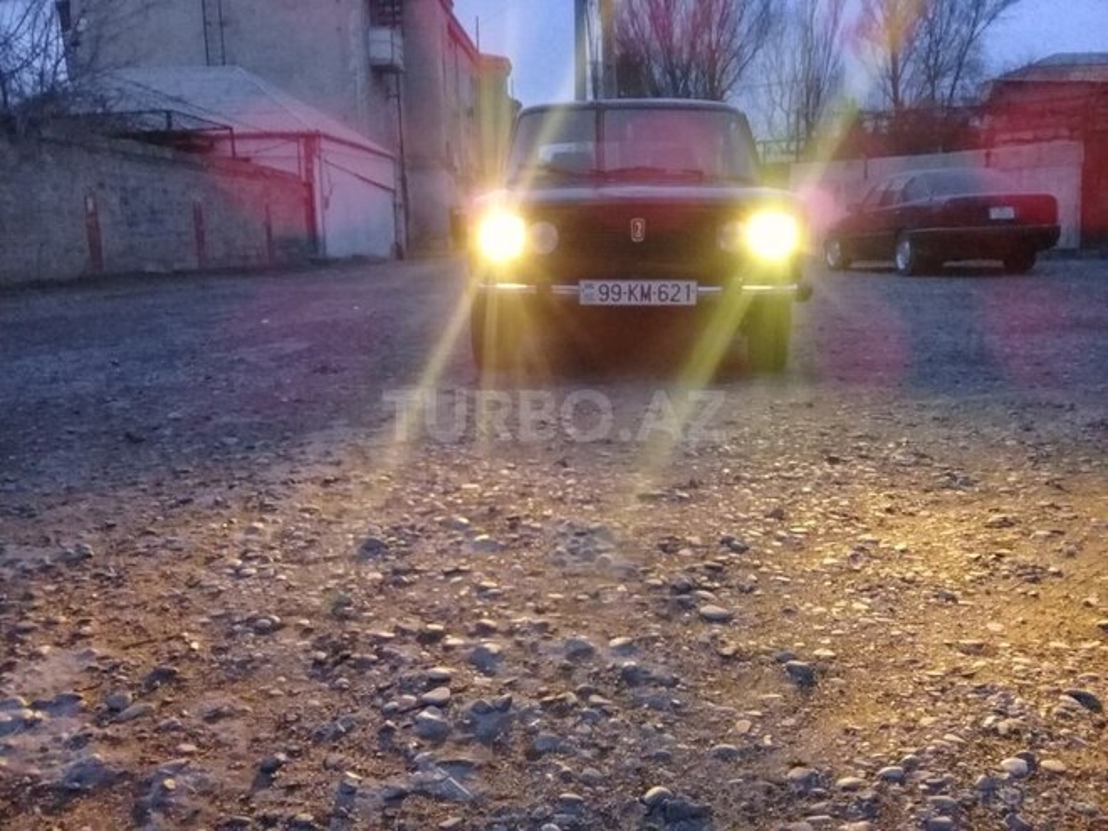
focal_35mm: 31
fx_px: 992
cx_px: 554
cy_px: 416
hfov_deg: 58.4
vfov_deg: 45.4
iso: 640
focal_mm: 3.3
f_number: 2.2
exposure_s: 1/17
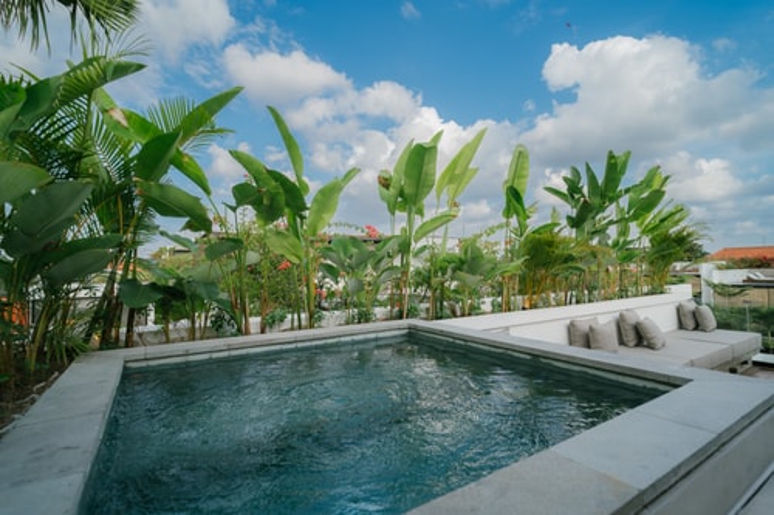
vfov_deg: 71.9
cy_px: 258
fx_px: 356
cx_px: 387
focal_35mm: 17
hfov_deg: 94.8
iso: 125
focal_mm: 16
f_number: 3.5
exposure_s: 1/500
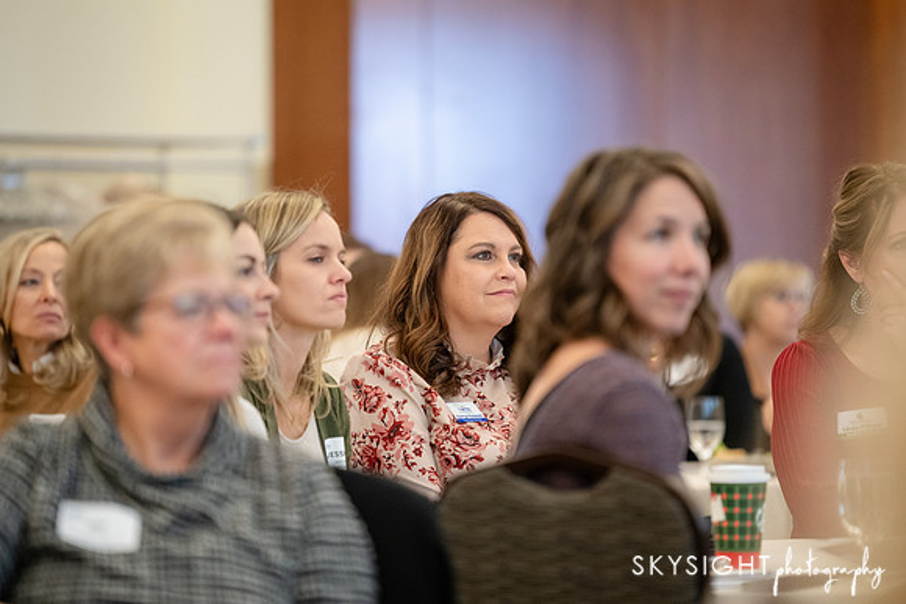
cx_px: 453
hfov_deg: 10.1
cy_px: 302
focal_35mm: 203
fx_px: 5114
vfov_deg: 6.8
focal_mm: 200
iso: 3200
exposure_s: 1/320
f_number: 2.8
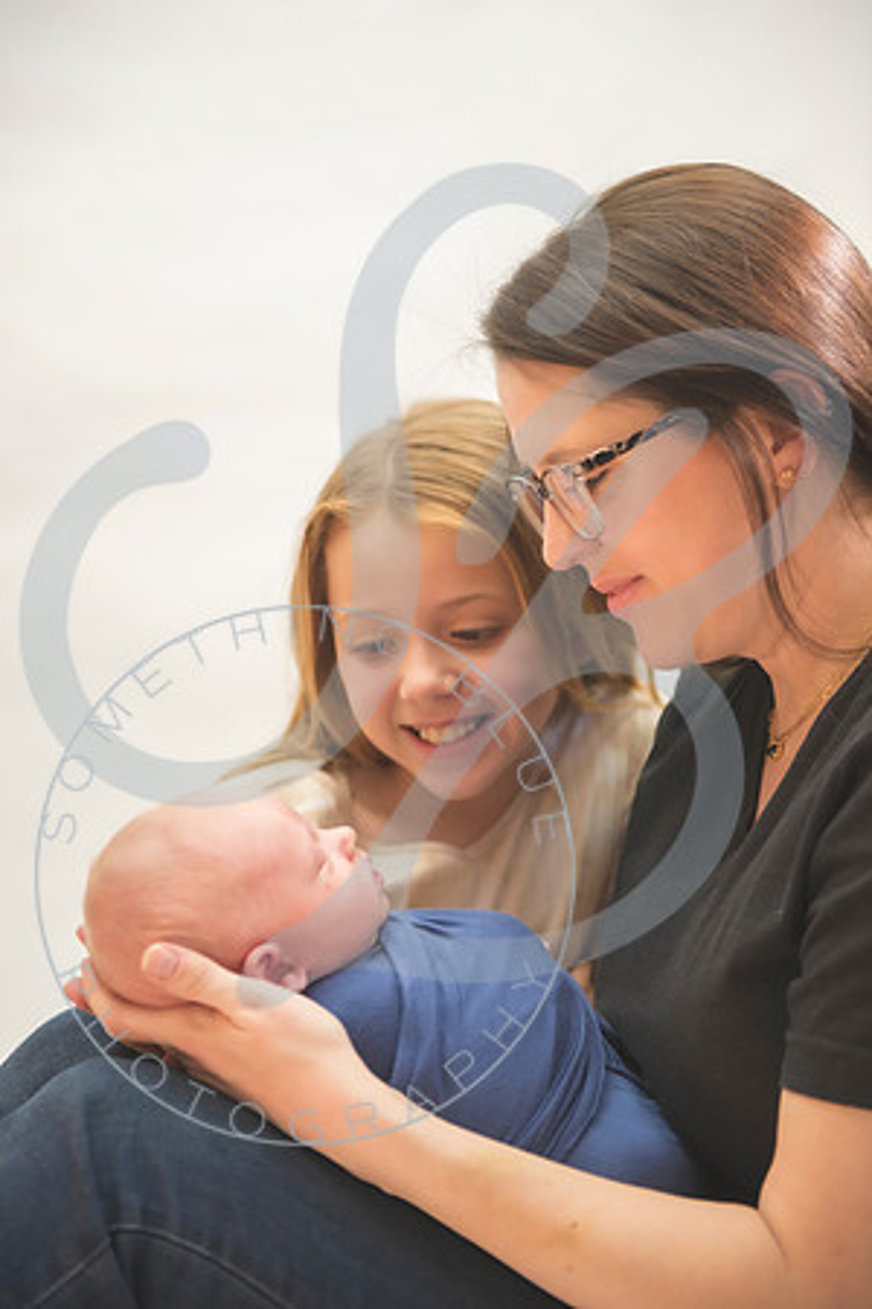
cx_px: 436
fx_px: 2398
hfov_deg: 20.6
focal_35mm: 66
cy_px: 654
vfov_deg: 30.5
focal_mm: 66
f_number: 2.8
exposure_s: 1/125
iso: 250
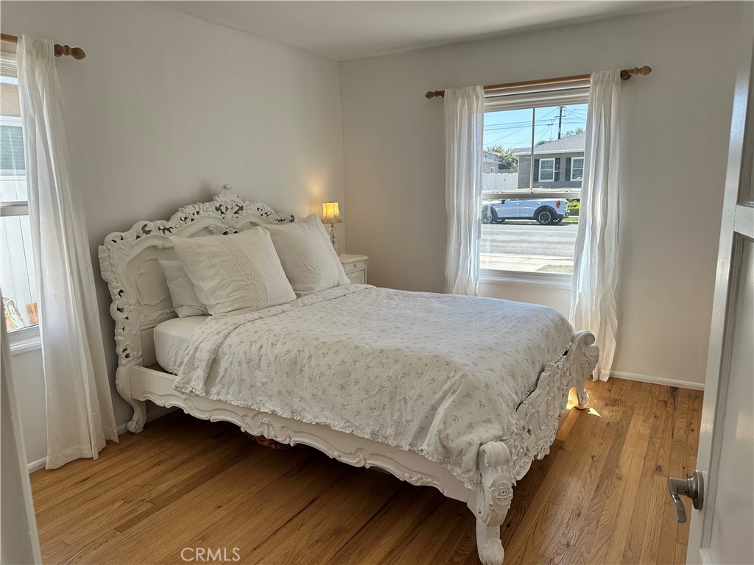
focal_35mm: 24
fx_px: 523
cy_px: 282
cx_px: 377
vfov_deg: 56.8
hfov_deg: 71.6
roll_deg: +0.5
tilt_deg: -11.1
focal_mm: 6.86
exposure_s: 1/803
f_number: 1.78
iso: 80
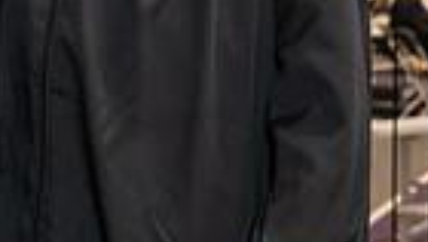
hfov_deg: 7.4
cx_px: -205
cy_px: -121
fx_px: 3260
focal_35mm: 287
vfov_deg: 4.2
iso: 2000
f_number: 5
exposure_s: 1/125
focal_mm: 66
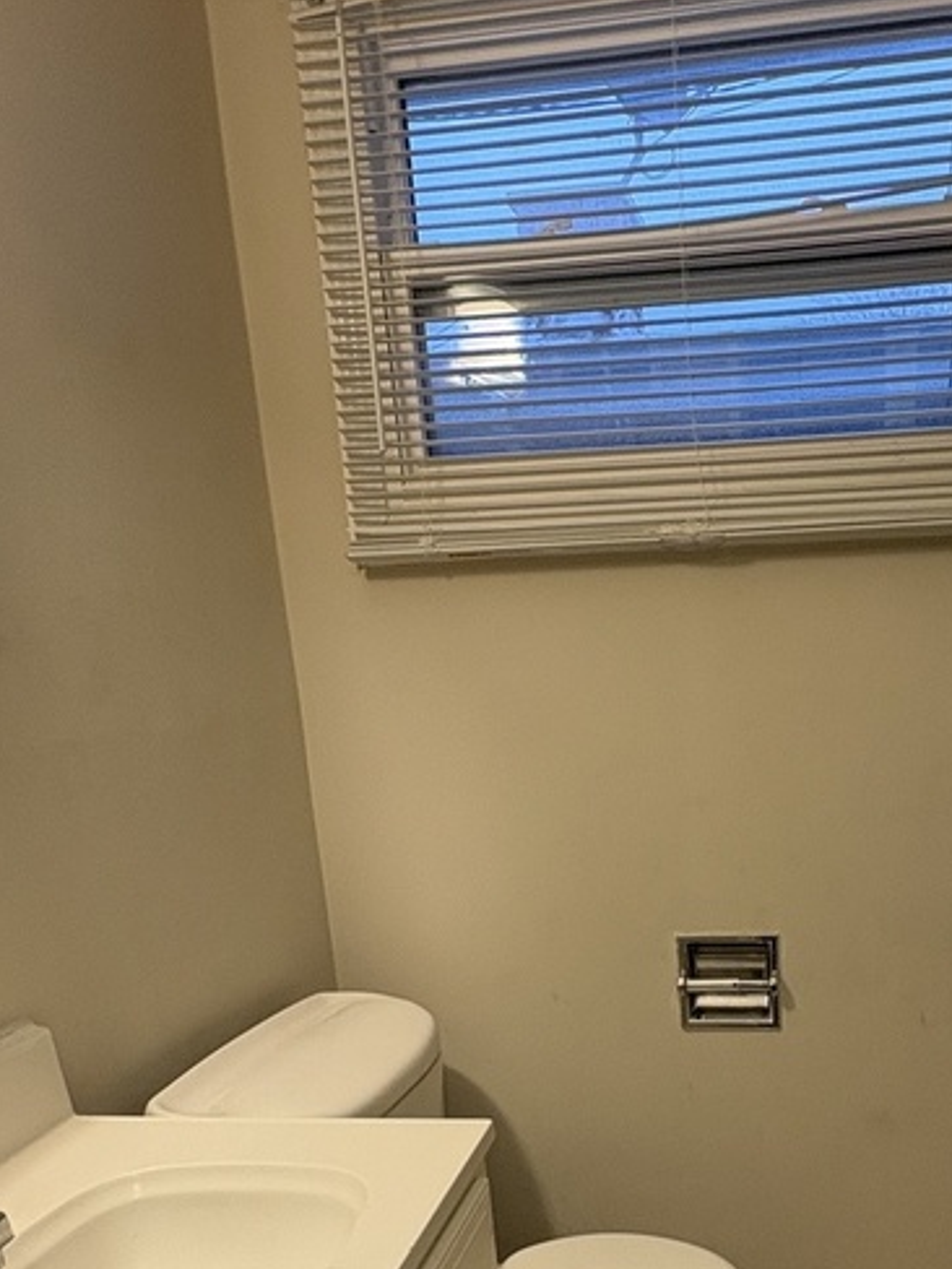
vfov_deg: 55.9
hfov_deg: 44.2
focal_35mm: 31
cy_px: 931
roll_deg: +2.7
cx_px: 692
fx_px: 1137
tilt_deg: -14.1
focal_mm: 2.22
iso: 250
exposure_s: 1/60
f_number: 2.2
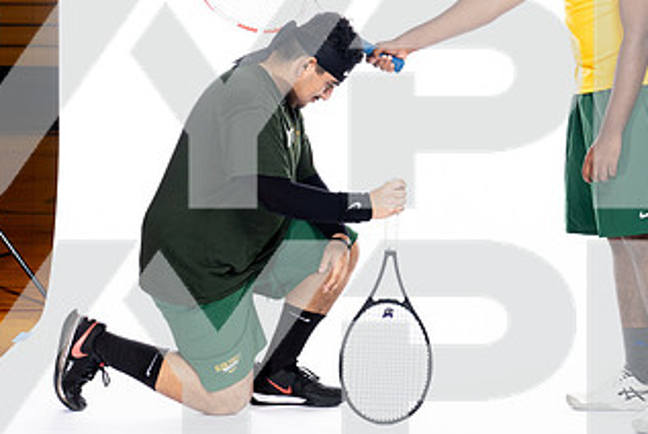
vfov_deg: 10.7
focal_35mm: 128
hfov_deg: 16.0
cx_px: 309
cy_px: 101
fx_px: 2306
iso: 400
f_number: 5.6
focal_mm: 70
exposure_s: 1/250
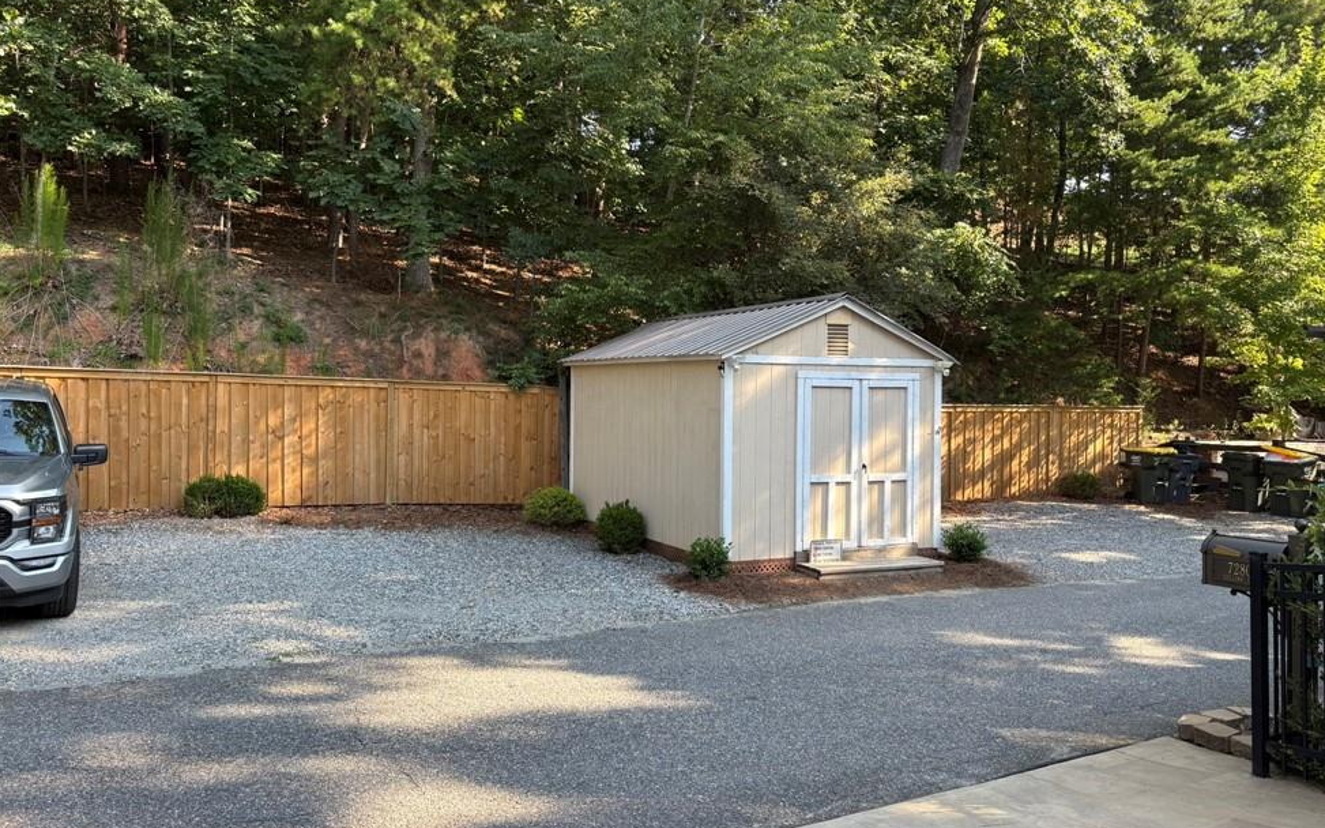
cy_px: 400
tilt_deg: +0.2
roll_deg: +0.0
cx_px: 693
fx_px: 1047
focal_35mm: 29
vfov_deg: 43.1
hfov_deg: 64.6
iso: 50
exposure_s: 1/355
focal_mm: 5.96
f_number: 1.6
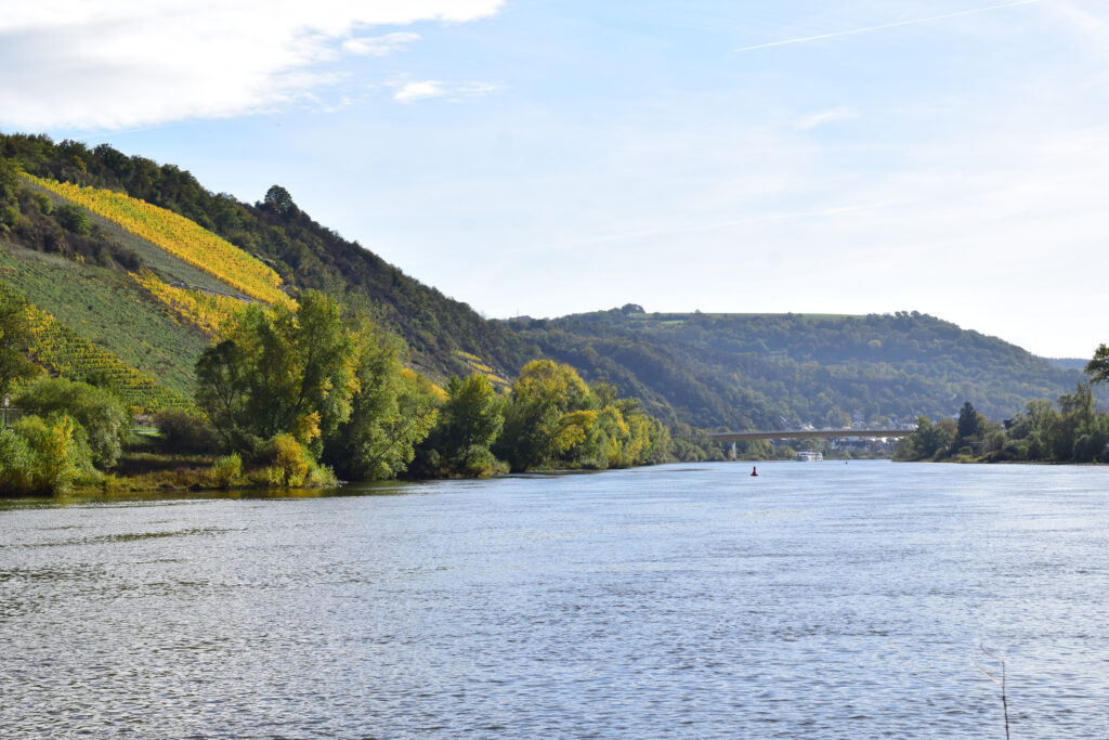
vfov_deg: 18.9
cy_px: 370
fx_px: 2218
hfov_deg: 28.1
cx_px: 554
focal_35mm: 72
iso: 250
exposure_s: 1/500
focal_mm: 48
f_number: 11
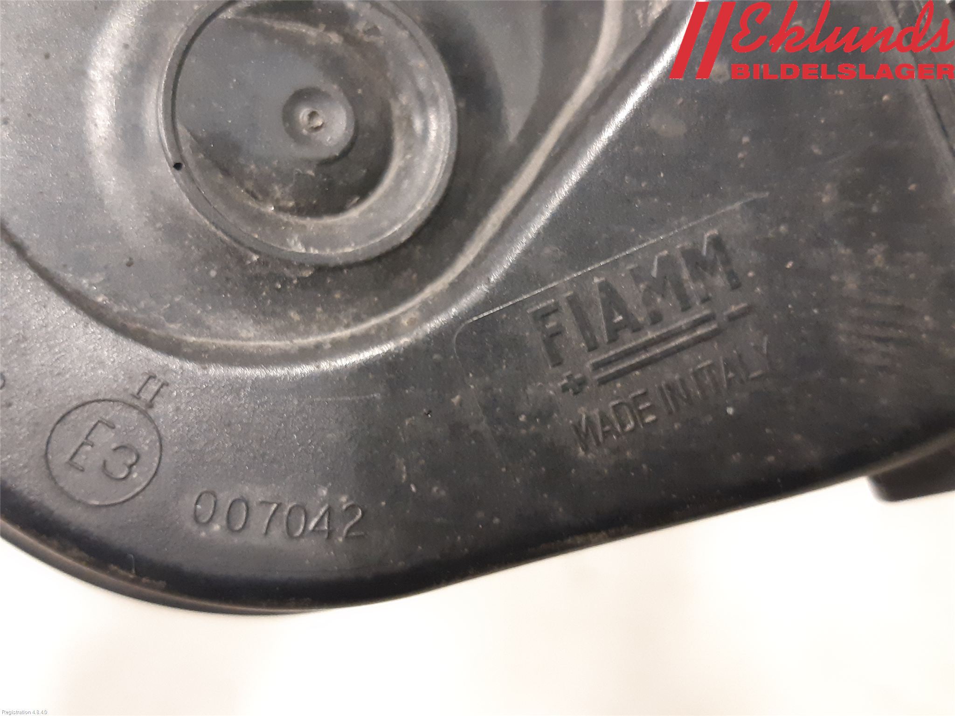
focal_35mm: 26
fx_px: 717
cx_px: 478
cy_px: 358
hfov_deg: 67.3
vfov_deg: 53.1
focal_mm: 3.93
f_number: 1.7
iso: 320
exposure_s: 1/25
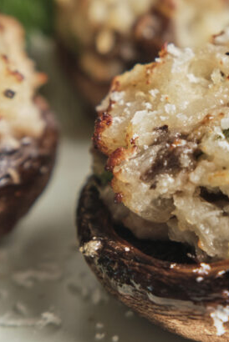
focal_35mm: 262
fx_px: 2496
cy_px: 106
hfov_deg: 5.2
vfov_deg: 7.8
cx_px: 233
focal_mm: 70
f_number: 4.5
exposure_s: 1/80
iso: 200
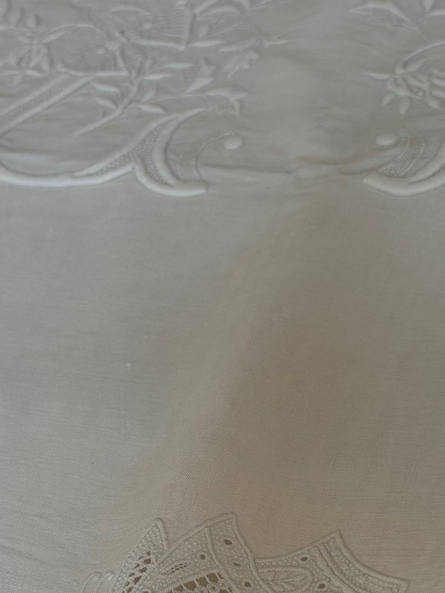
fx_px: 1645
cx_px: 203
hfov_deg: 15.4
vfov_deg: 20.2
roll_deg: +16.7
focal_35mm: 96
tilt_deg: -43.5
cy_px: 475
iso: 50
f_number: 1.78
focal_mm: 6.76
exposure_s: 1/121
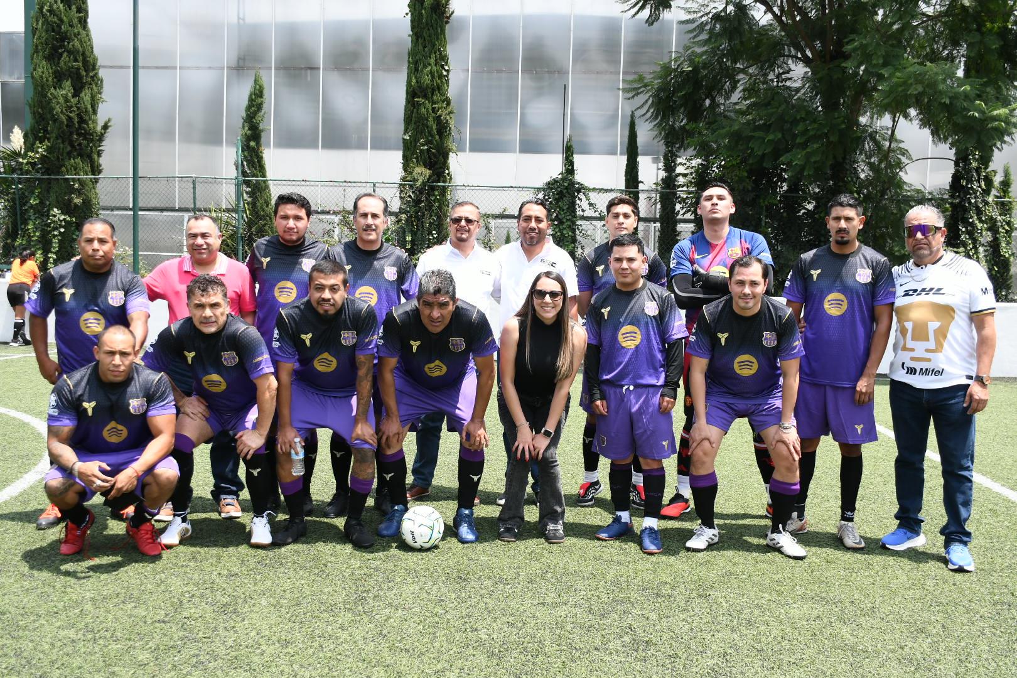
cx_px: 508
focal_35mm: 34
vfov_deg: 38.9
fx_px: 960
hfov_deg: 55.8
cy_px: 339
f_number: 5
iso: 500
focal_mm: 23
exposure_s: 1/1000
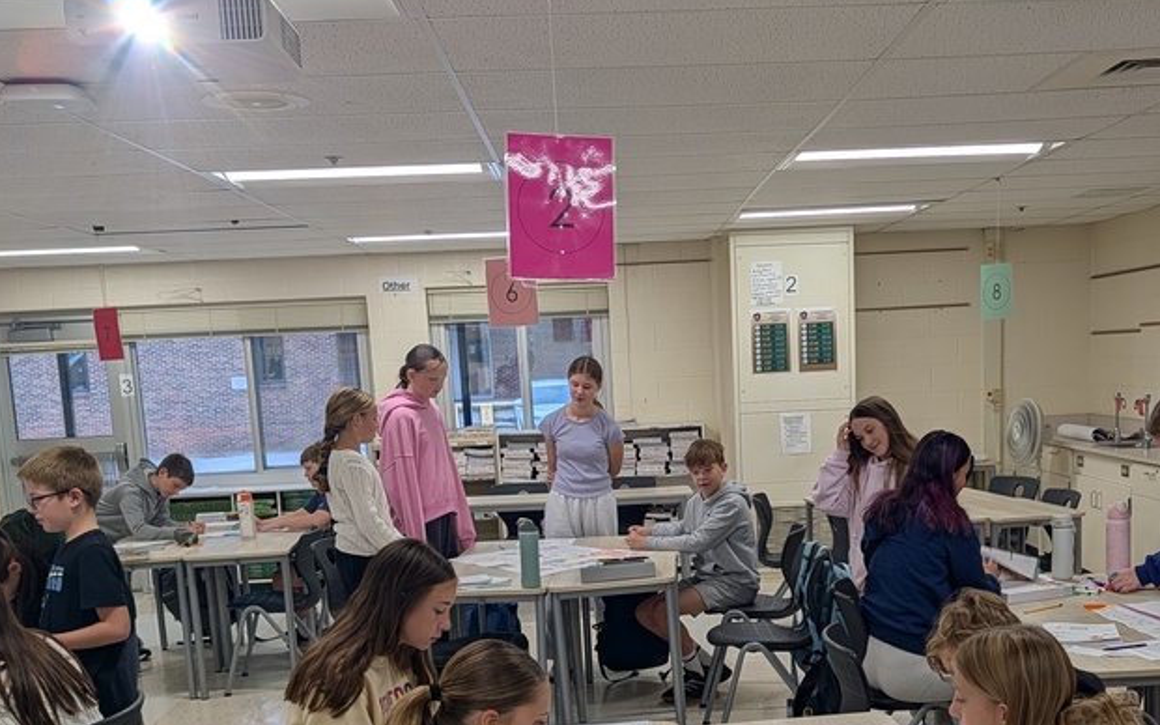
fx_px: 1328
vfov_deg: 29.8
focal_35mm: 42
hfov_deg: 46.9
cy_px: 580
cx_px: 697
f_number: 1.68
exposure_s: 1/60
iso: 18
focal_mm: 6.9
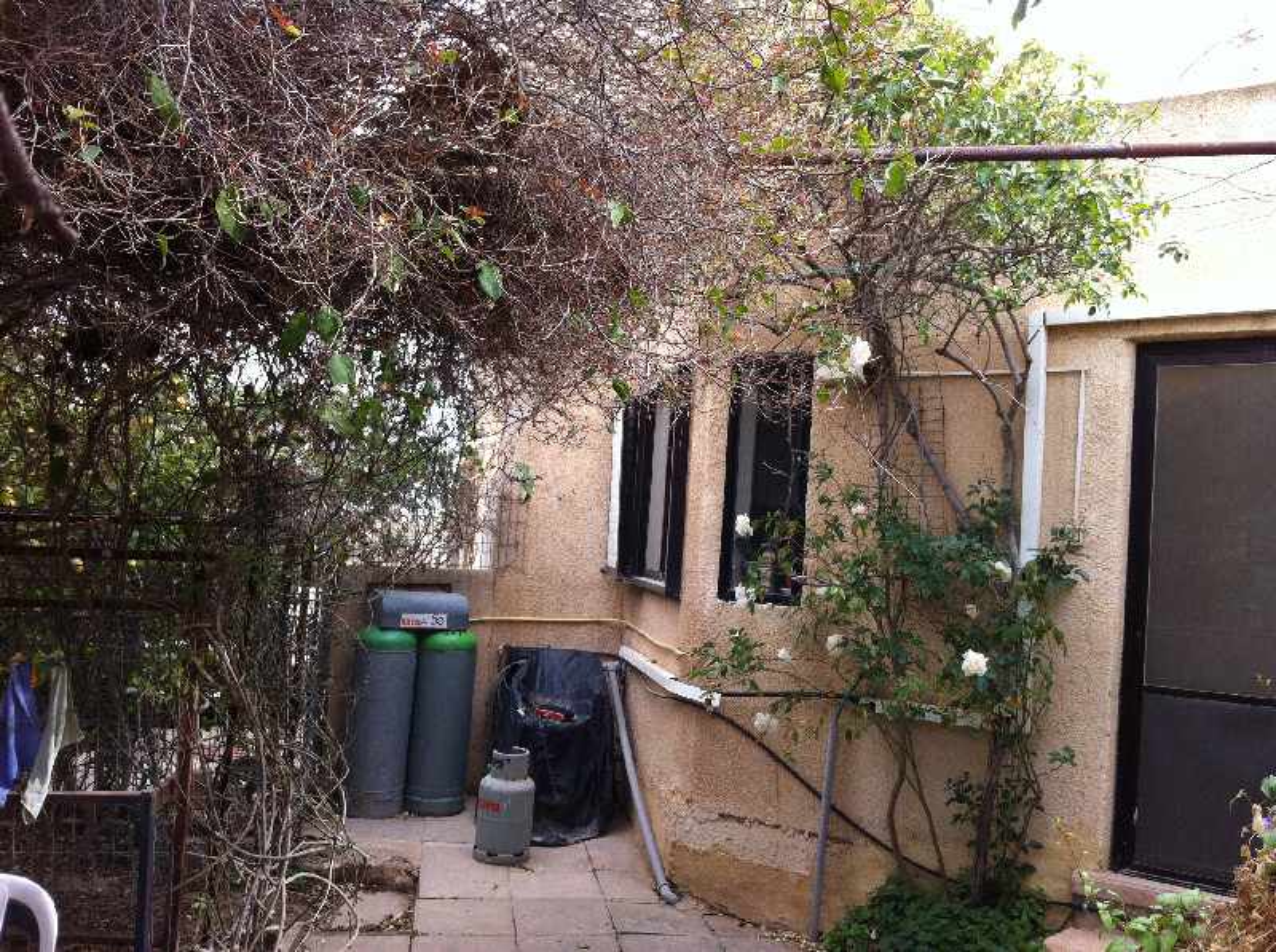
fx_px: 1288
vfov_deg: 40.6
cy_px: 476
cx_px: 638
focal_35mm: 35
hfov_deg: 52.7
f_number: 2.8
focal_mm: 3.85
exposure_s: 1/222
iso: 80
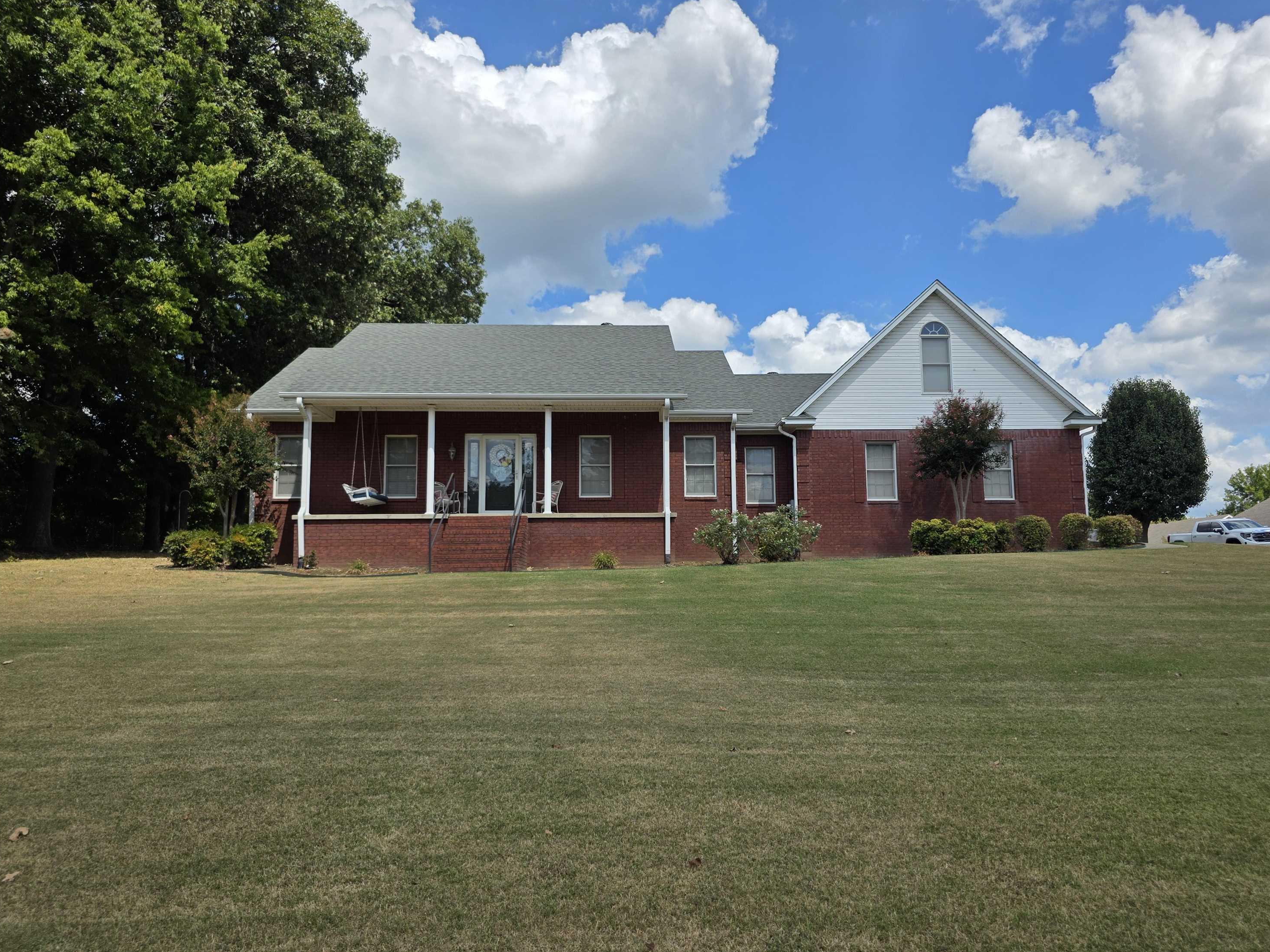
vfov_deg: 56.8
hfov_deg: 71.6
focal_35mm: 24
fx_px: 881
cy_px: 495
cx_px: 629
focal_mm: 6.3
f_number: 1.7
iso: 80
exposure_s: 1/6355
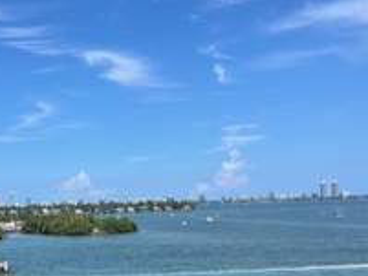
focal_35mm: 62
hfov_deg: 30.0
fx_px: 660
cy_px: 239
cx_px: 46
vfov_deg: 23.2
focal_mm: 5.7
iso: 50
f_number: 1.5
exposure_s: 1/5319
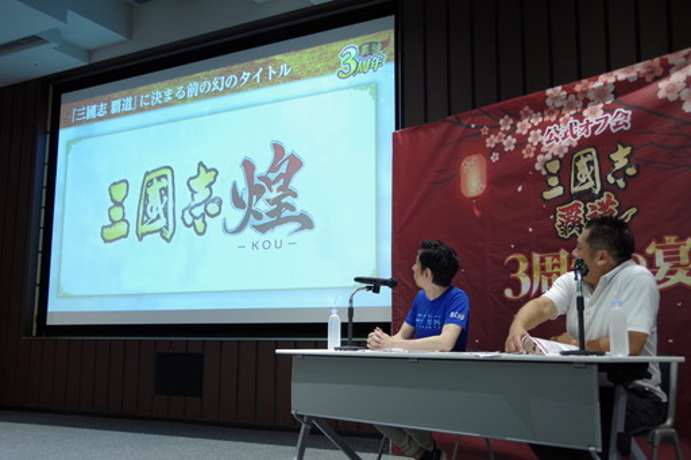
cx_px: 346
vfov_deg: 36.8
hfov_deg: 53.1
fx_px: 691
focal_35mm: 36
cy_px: 230
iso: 800
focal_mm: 24
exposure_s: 1/50
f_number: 4
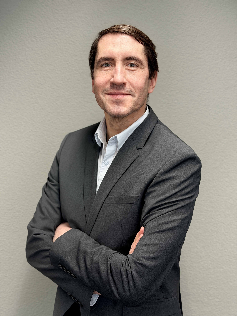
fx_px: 438
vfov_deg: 39.7
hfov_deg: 30.3
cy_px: 158
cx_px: 118
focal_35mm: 48
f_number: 1.78
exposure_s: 1/50
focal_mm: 6.76
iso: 80
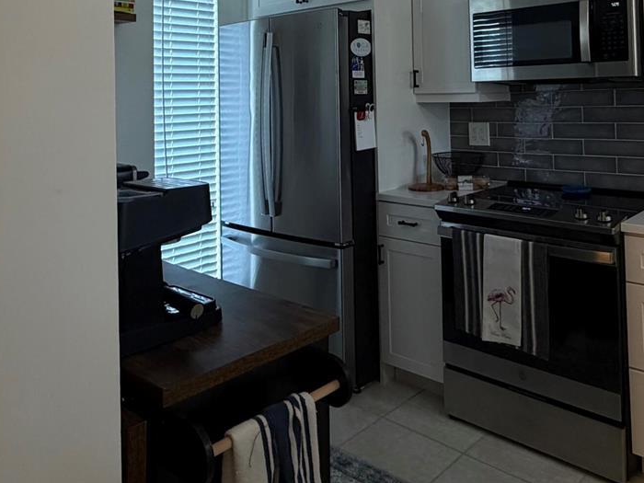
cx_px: 401
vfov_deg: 41.8
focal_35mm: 32
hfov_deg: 56.2
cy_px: 80
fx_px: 595
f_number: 2.2
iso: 200
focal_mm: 2.22
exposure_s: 1/60
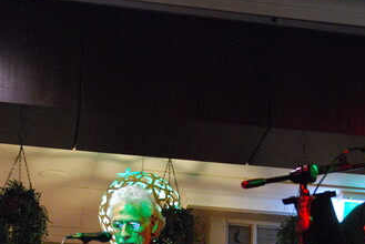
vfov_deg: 12.4
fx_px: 1106
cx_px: 246
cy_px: 271
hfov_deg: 18.7
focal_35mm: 109
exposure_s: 1/13
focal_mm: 32
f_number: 4.2
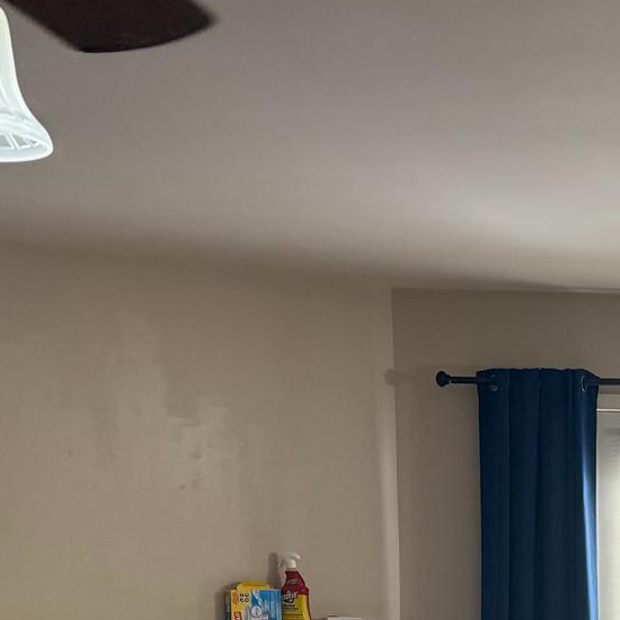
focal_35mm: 79
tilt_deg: -8.3
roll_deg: -0.3
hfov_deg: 20.4
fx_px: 1601
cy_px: 726
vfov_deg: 20.6
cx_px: 764
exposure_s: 1/120
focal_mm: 6.76
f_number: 1.78
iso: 400
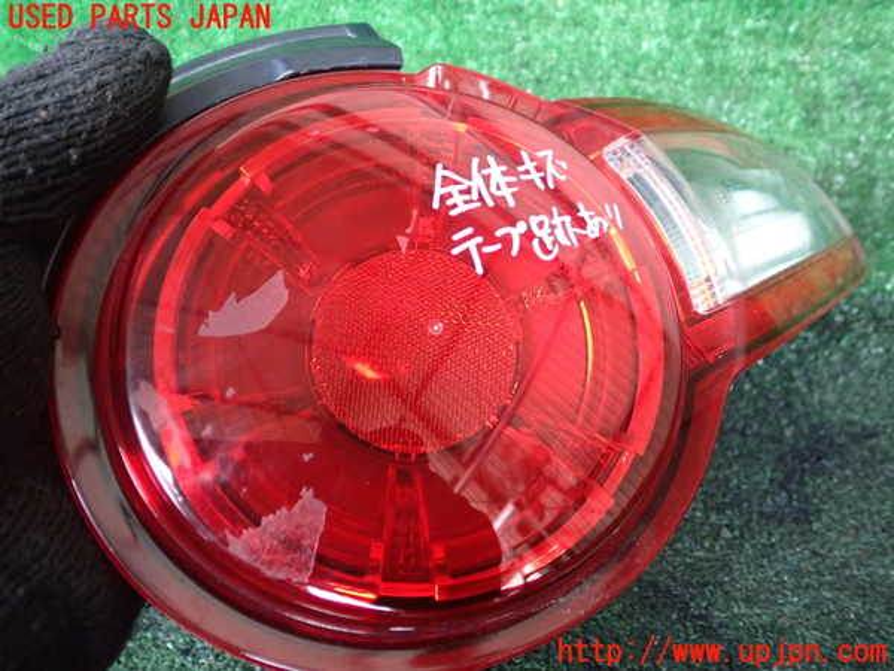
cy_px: 336
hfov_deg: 60.0
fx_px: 775
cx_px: 447
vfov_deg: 46.8
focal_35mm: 30
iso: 500
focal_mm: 5.4
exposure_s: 1/30
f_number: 2.3
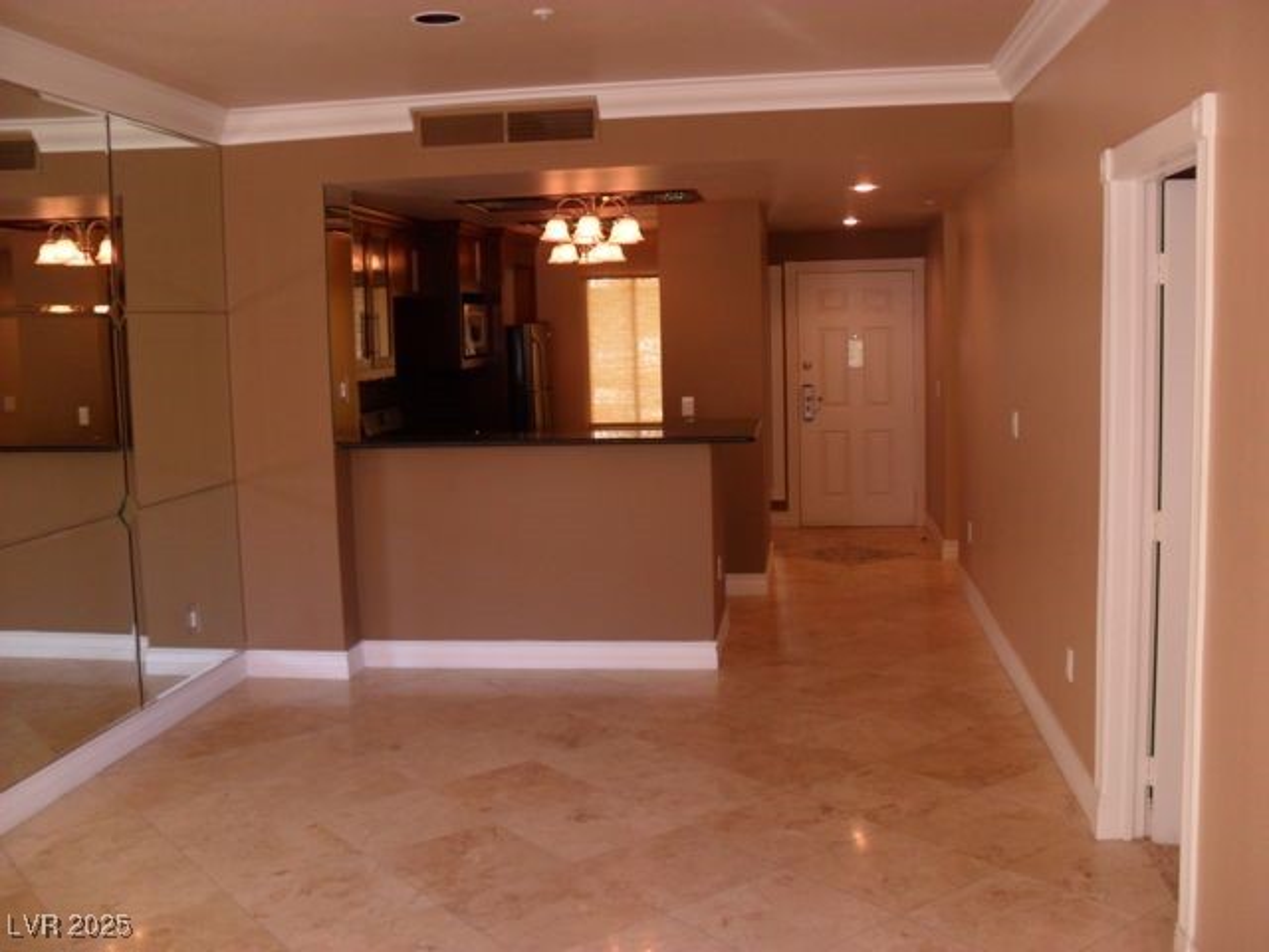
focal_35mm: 35
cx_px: 634
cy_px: 476
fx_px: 1283
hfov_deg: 52.6
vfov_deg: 40.7
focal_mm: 6.3
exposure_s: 1/45
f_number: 3
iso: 160
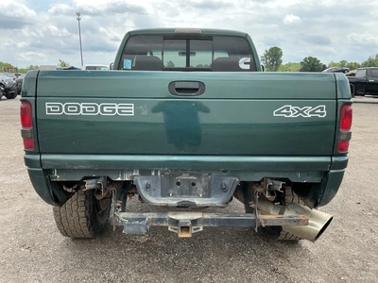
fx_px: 306
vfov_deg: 49.7
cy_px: 142
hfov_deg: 63.4
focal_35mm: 28
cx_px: 189
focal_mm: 3
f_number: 1.8
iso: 25
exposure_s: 1/397
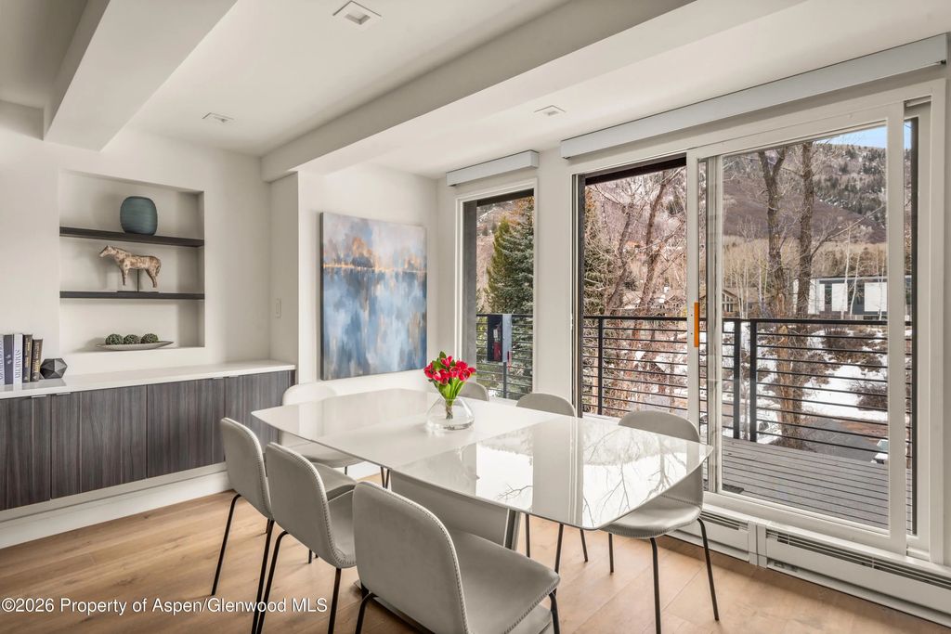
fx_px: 502
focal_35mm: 19
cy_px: 317
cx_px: 476
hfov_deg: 86.9
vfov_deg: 64.6
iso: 400
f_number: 10
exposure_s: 1/5
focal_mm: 19
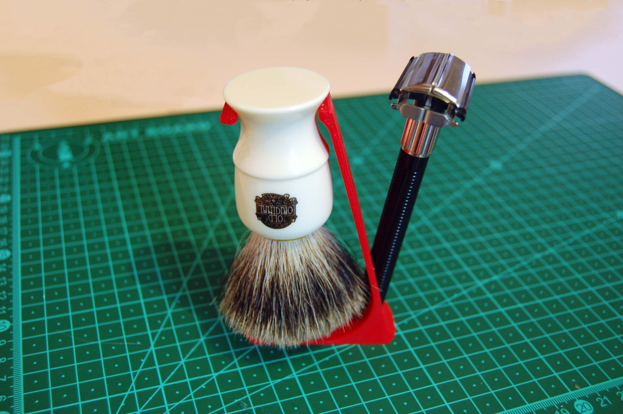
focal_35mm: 39
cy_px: 207
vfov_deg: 34.1
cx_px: 312
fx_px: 674
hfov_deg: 49.6
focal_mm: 26
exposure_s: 1/5
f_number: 4.2
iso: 800
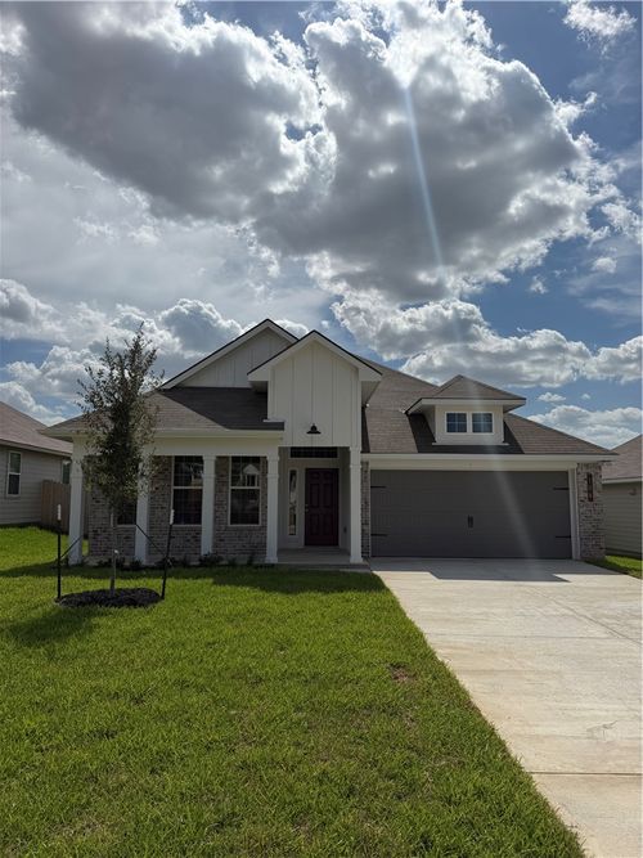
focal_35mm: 24
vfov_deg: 71.6
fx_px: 595
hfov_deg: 56.8
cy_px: 429
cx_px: 322
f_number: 1.78
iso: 80
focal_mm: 6.76
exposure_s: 1/17544
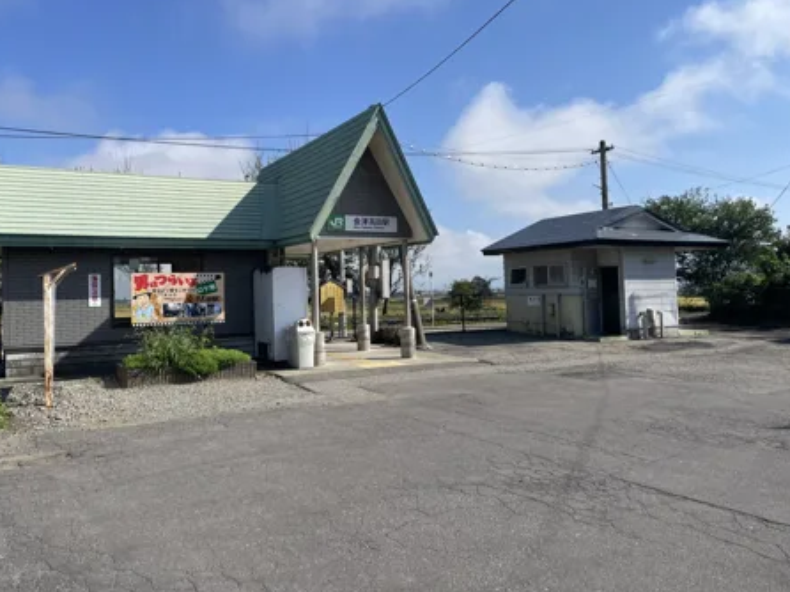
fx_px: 639
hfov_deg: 63.5
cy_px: 275
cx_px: 384
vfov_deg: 49.7
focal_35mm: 28
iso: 32
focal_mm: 4.2
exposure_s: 1/3300
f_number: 1.6
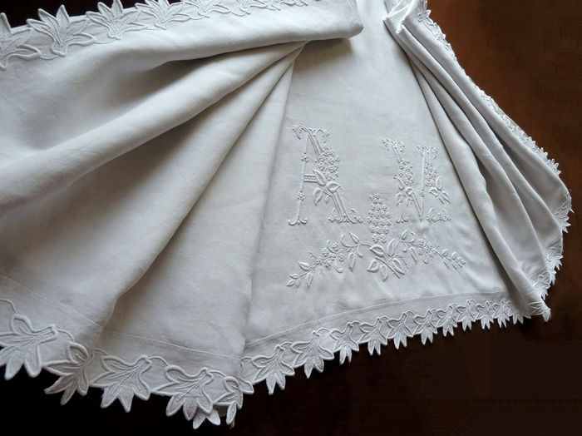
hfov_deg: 69.4
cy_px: 218
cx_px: 291
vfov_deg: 54.8
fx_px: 420
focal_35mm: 25
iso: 80
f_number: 3.3
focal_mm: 4.1
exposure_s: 1/60
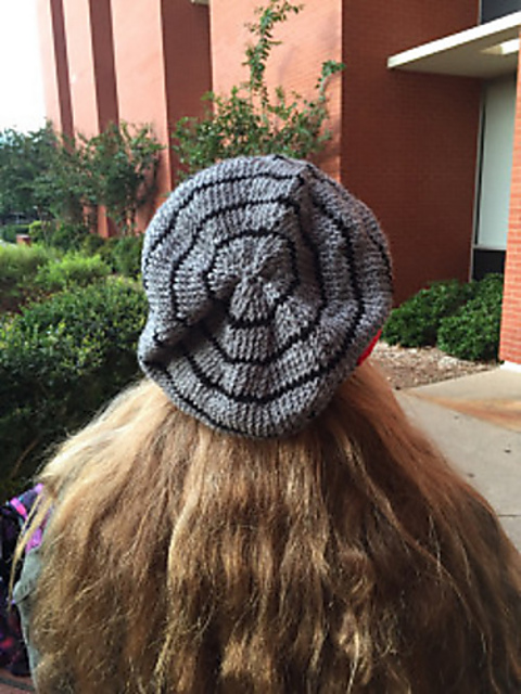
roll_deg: +1.9
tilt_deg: -12.5
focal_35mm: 29
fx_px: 582
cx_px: 260
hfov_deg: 48.2
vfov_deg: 61.7
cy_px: 347
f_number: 2.2
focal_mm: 4.15
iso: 40
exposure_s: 1/120
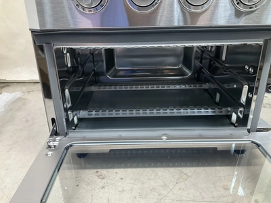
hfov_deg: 61.7
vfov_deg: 48.2
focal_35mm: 29
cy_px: 102
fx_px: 227
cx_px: 136
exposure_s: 1/60
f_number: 1.8
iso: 64
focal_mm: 3
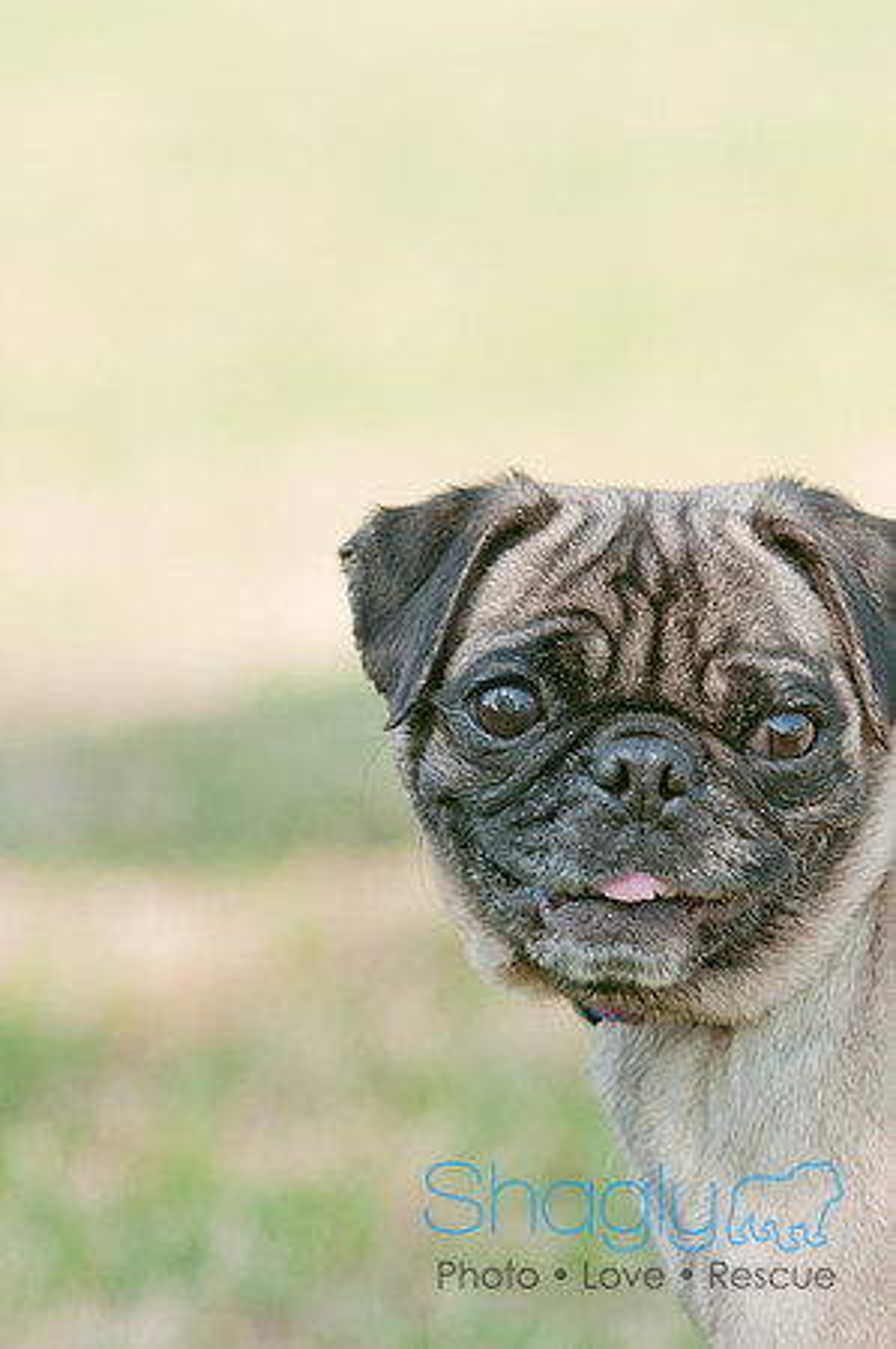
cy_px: 674
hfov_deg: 6.3
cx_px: 448
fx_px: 8138
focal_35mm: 218
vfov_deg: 9.5
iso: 200
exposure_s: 1/320
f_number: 5
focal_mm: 145
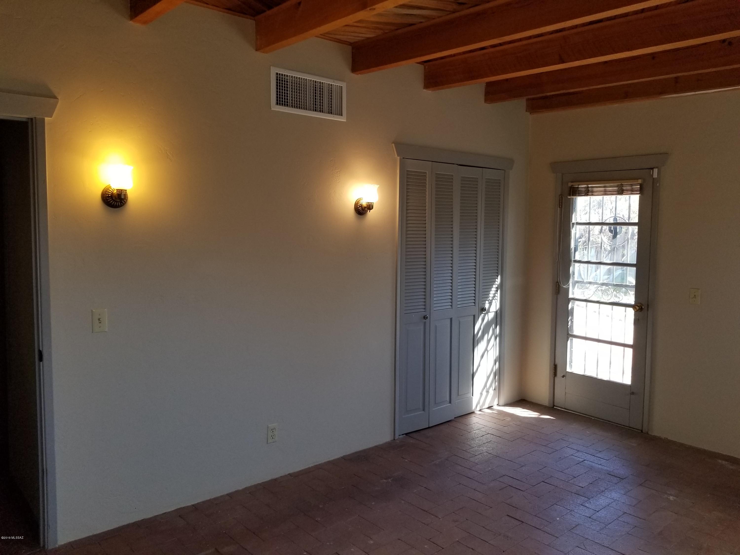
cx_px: 370
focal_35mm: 26
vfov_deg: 53.1
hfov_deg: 67.3
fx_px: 556
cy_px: 278
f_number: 1.7
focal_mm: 4.25
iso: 100
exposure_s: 1/120
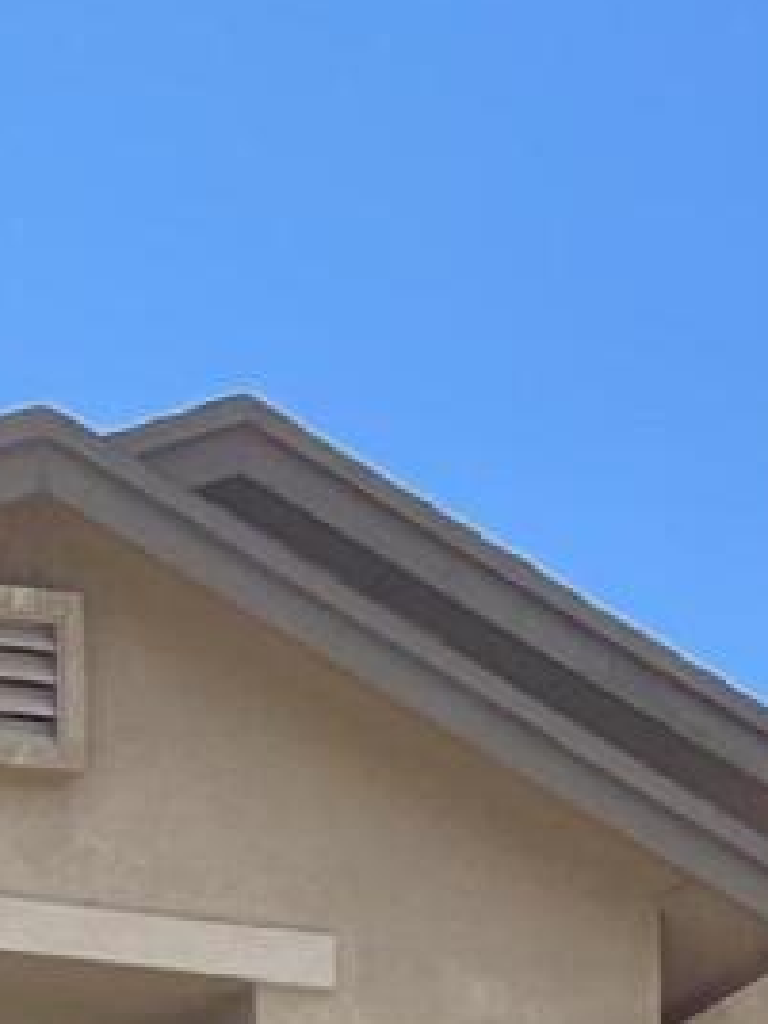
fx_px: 5739
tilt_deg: +2.0
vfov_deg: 8.9
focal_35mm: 194
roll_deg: -0.1
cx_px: -474
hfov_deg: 7.5
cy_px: 2694
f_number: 1.6
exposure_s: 1/1383
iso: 32
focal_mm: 4.2
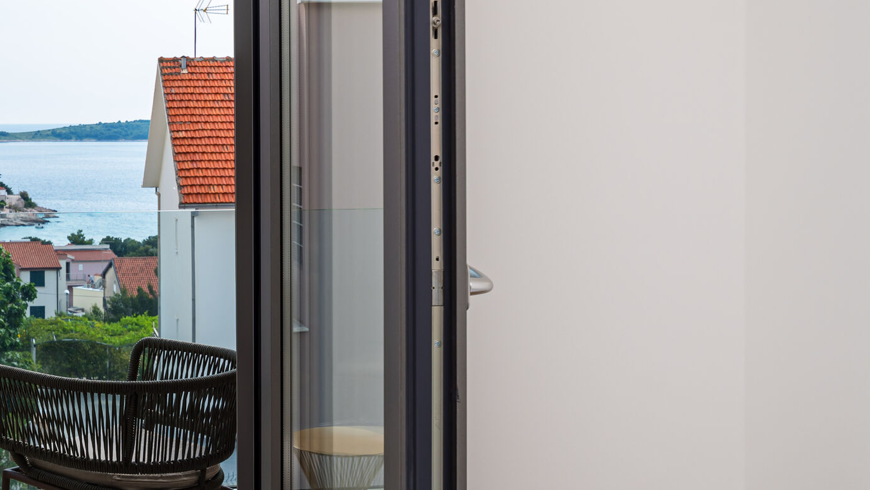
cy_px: 137
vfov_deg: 18.7
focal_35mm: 64
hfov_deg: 30.5
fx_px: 1477
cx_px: -1
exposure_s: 1/200
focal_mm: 30
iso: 100
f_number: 8
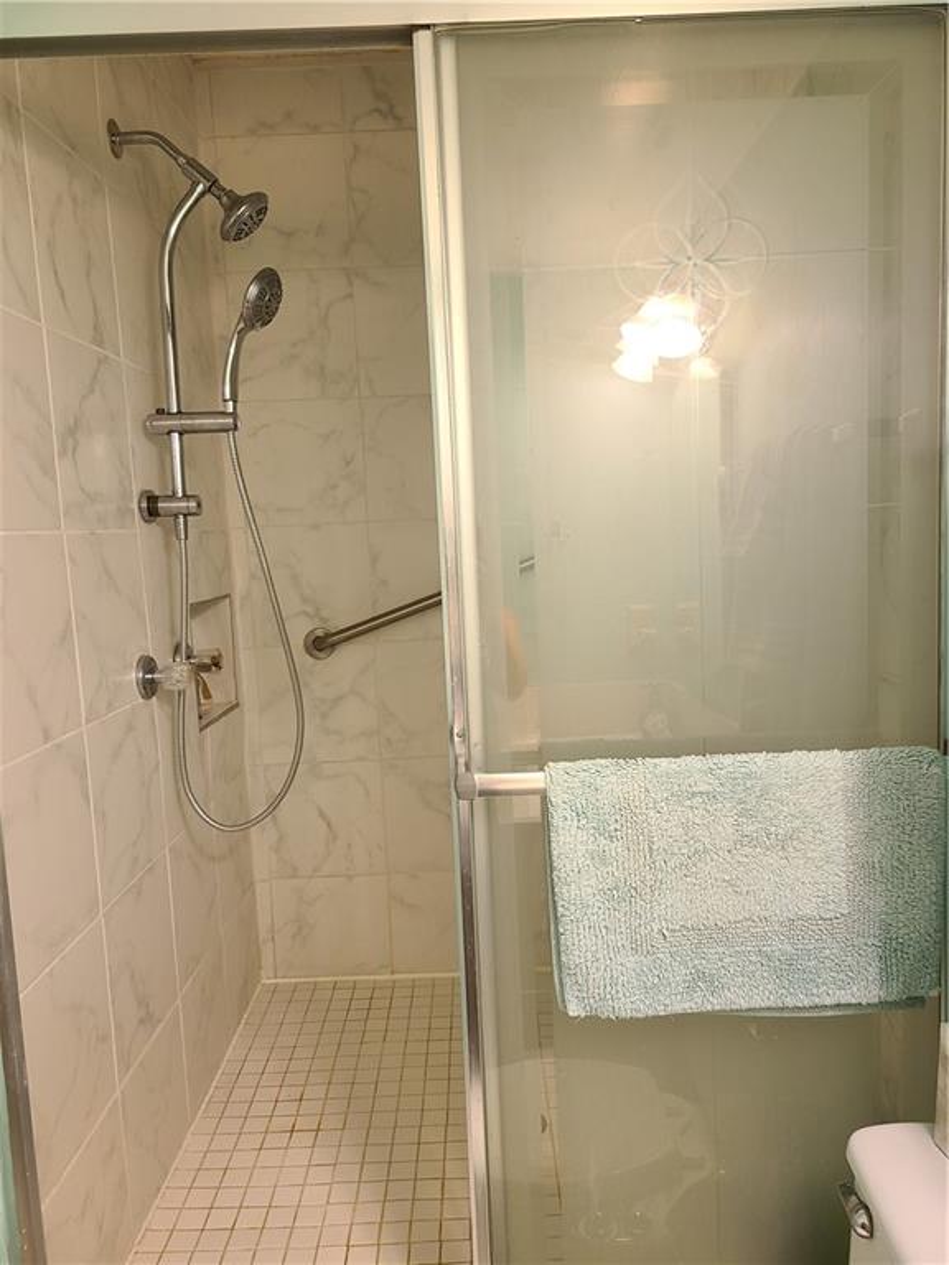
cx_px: 474
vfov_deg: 67.3
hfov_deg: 53.1
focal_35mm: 26
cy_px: 632
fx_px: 950
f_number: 1.8
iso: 160
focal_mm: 5.4
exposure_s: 1/59
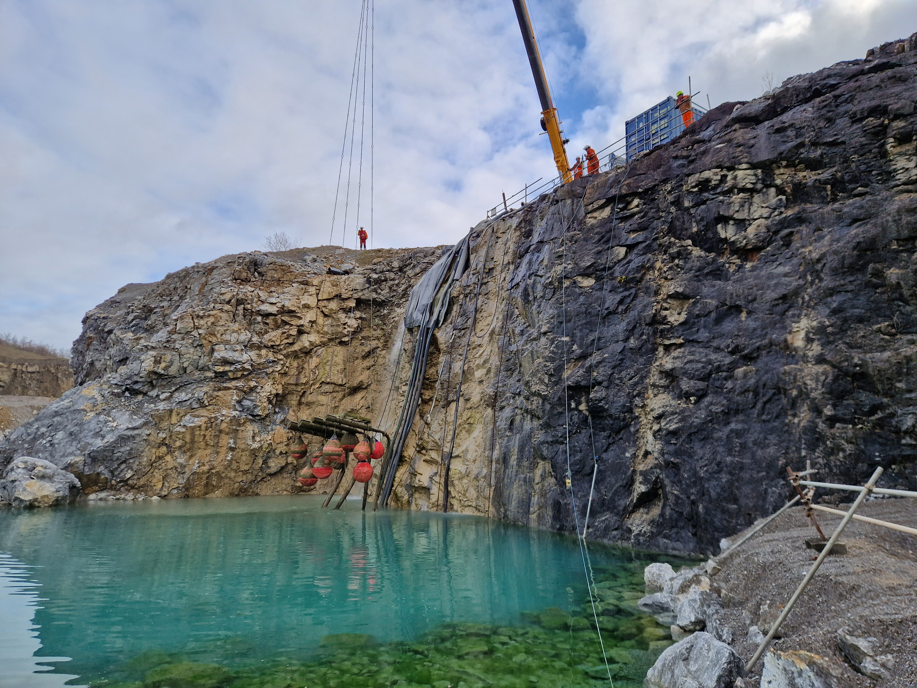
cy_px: 344
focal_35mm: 23
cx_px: 458
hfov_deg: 73.9
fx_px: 609
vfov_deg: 58.9
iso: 50
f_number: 1.8
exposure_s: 1/408
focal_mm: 5.4
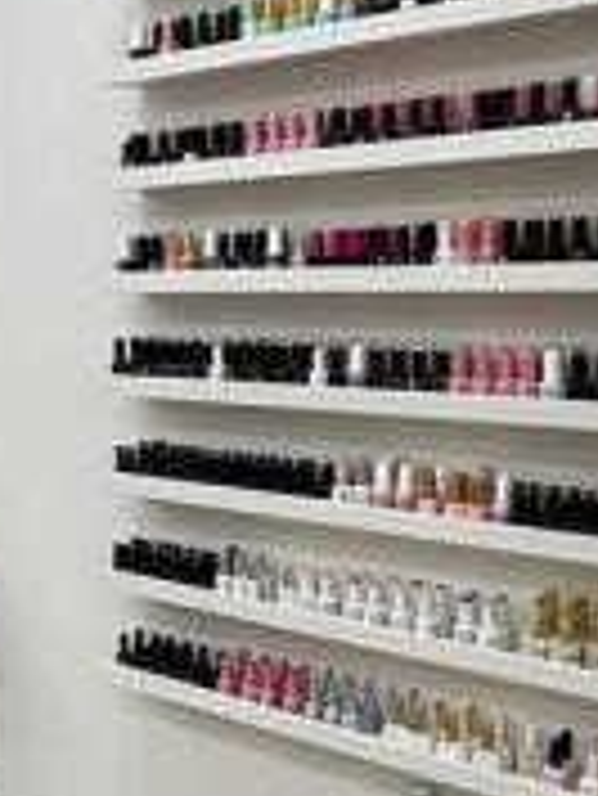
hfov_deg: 23.9
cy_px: 472
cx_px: -76
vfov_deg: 33.7
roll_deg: +1.7
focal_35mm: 57
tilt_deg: -6.9
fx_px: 1311
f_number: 2.2
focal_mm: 2.22
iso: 50
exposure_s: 1/99
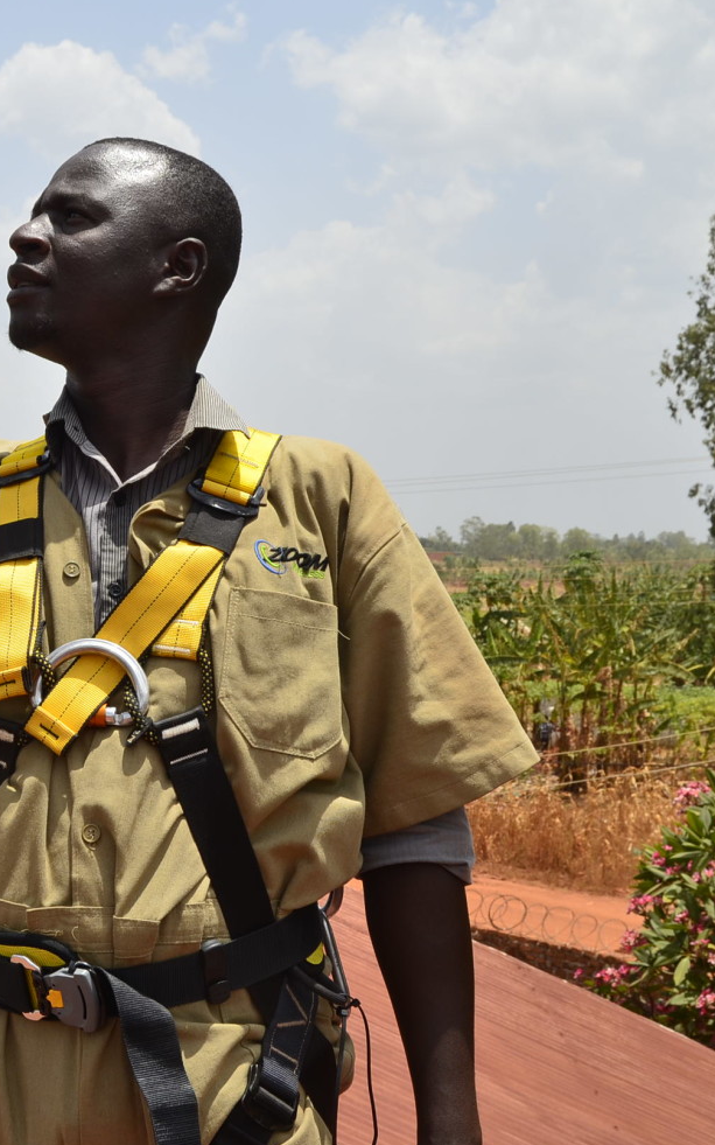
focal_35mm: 56
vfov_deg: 36.3
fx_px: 1746
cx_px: 62
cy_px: 574
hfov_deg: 22.5
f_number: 10
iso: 200
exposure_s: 1/320
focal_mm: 24
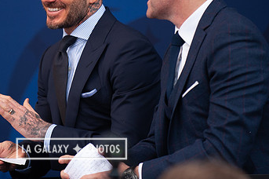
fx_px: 2956
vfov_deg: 3.5
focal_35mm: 396
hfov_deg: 5.2
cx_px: 71
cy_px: 5
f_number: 2.8
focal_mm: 200
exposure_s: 1/1250
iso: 400
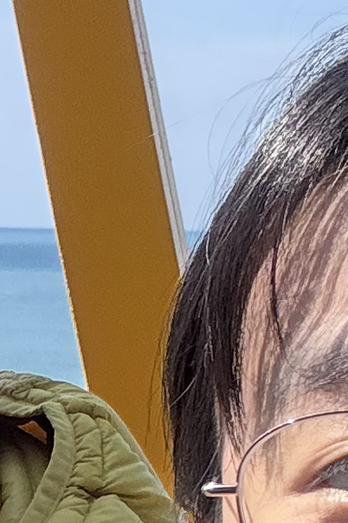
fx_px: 2320
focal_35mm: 160
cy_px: 584
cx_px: -184
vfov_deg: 12.6
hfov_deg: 8.4
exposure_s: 1/900
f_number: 1.9
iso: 25
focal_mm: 2.69
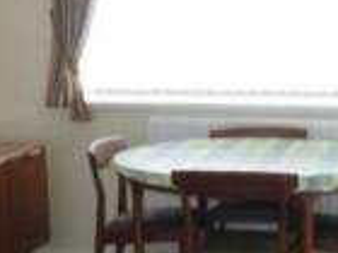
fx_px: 1015
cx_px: 177
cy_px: 358
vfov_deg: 13.5
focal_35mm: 104
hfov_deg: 18.9
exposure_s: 1/30
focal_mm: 4.5
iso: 160
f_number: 2.8
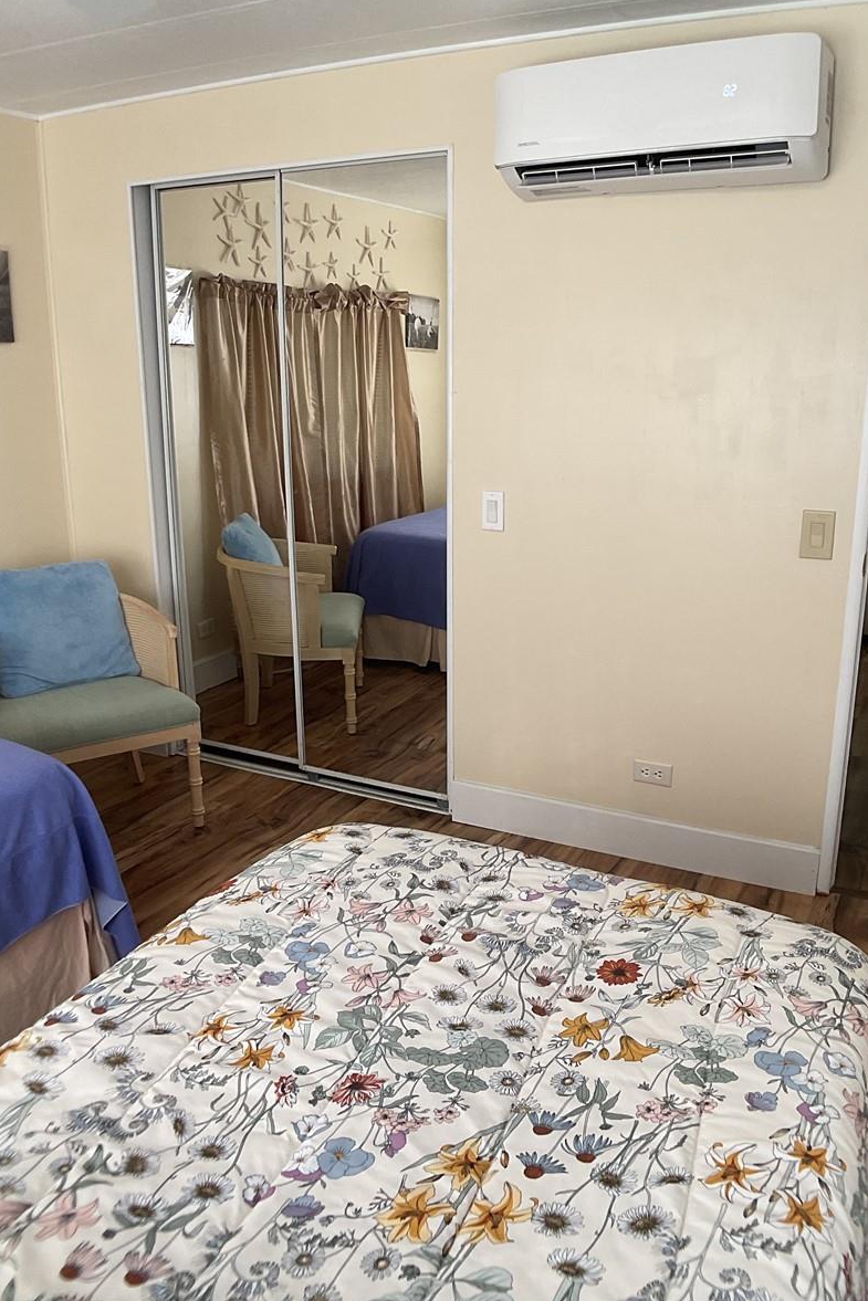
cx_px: 458
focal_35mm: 41
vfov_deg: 47.4
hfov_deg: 32.6
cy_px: 641
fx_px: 1482
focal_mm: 3
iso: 50
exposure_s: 1/60
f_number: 1.8
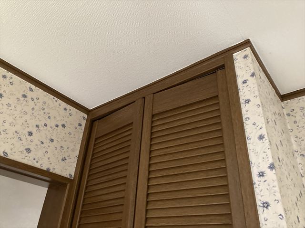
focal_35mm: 28
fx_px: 247
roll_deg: -3.6
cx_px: 152
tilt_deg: +32.4
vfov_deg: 49.7
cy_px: 114
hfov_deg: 63.4
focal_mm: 3.99
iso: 500
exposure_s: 1/30
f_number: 1.8
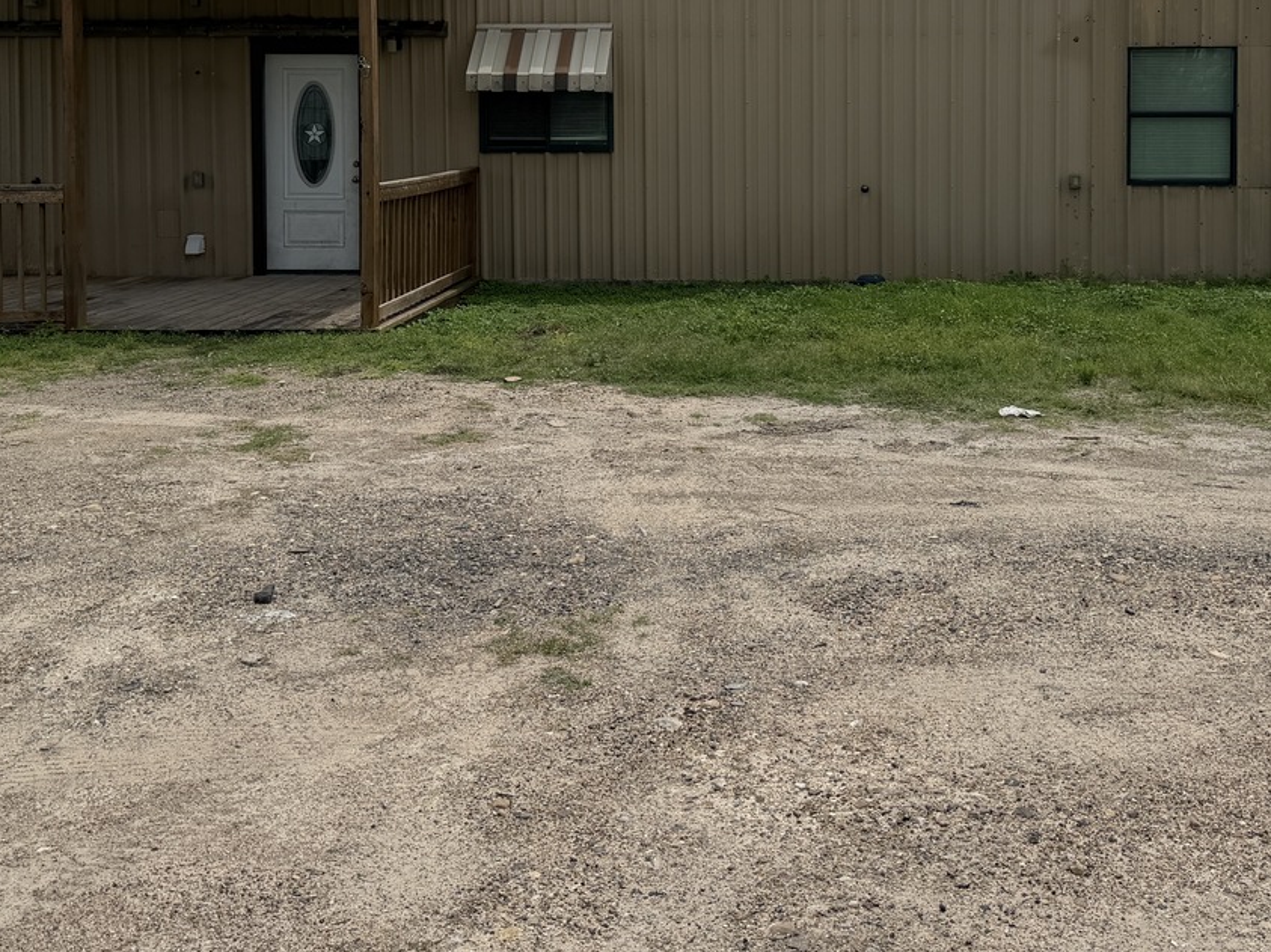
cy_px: 151
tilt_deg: -2.5
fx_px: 1505
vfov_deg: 33.8
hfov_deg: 45.7
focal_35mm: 41
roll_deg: -0.2
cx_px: 686
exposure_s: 1/9091
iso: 80
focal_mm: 6.76
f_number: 1.78
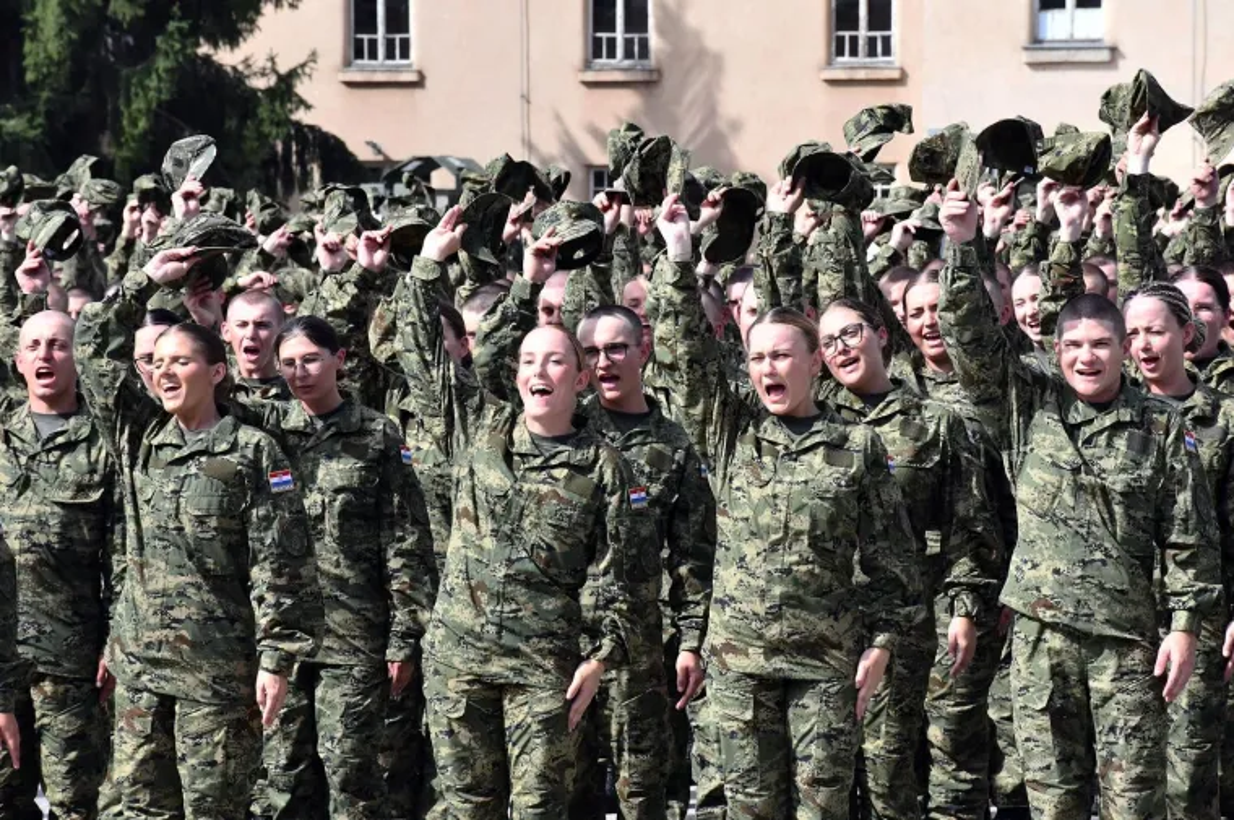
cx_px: 617
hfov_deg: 14.5
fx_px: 4862
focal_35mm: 142
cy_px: 410
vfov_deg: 9.6
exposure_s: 1/2000
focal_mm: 95
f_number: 11
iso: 2000
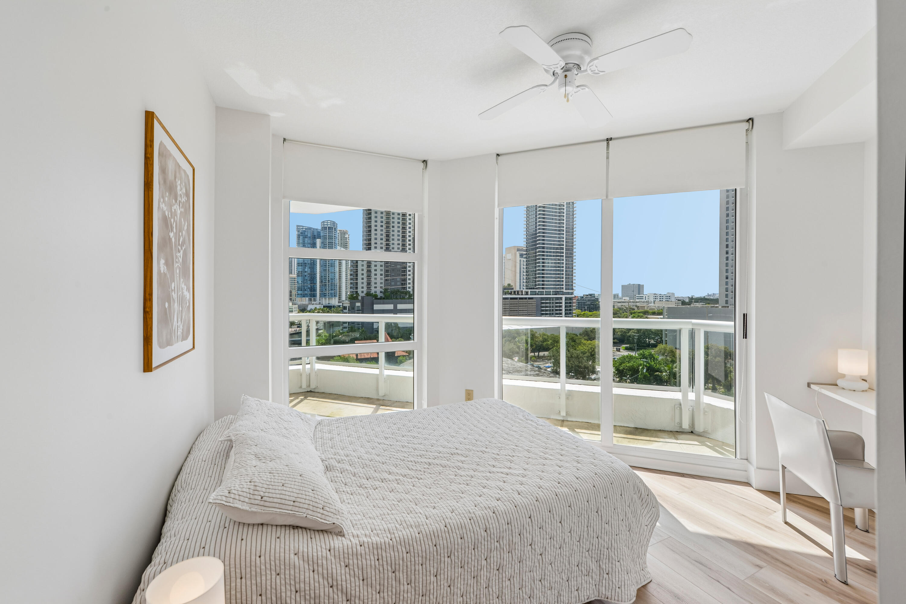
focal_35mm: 14
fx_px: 352
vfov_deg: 81.2
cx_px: 453
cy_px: 302
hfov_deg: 104.3
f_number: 9
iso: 200
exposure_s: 1/160
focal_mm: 14
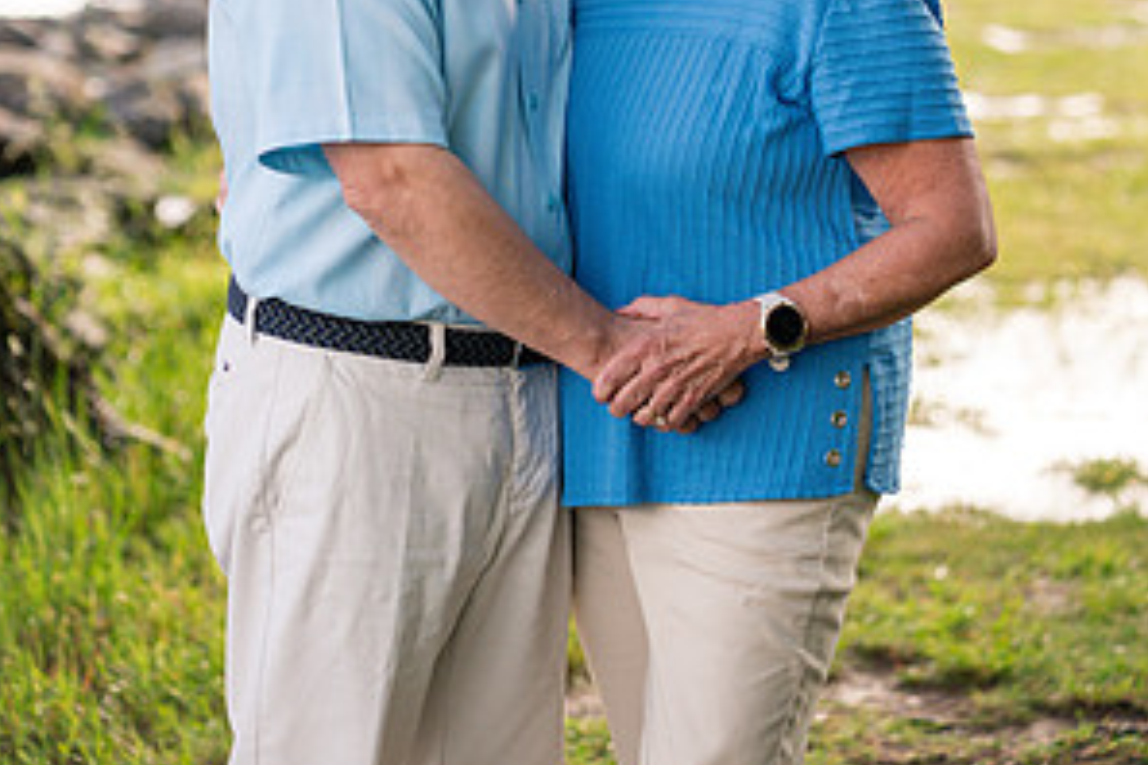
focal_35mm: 129
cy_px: -39
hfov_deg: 15.9
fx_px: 4113
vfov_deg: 10.5
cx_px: 572
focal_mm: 85
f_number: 3.2
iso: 800
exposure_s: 1/1600
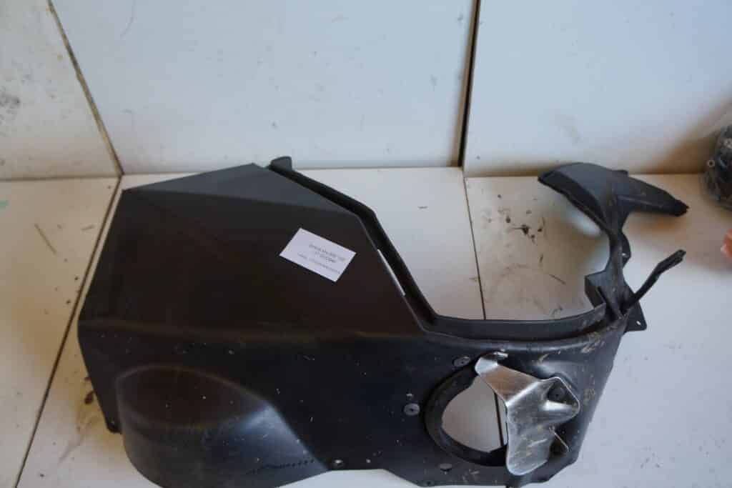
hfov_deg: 67.4
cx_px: 366
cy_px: 244
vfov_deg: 47.9
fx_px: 549
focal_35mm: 27
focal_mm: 18
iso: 320
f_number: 4
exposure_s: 1/60
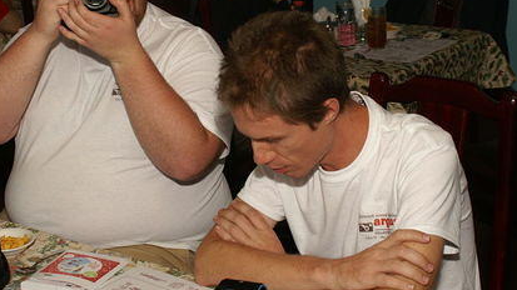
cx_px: 213
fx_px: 1000
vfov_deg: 16.5
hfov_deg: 28.9
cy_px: 98
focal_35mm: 73
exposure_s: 1/50
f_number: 5.6
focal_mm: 30
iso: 100
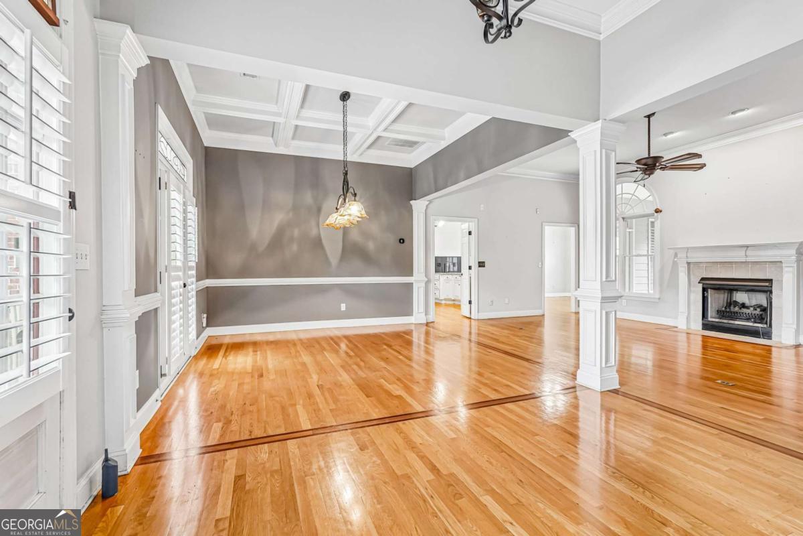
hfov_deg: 96.7
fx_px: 357
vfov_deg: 73.7
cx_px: 402
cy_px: 268
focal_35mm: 16
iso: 800
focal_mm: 16
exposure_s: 1/5
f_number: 8
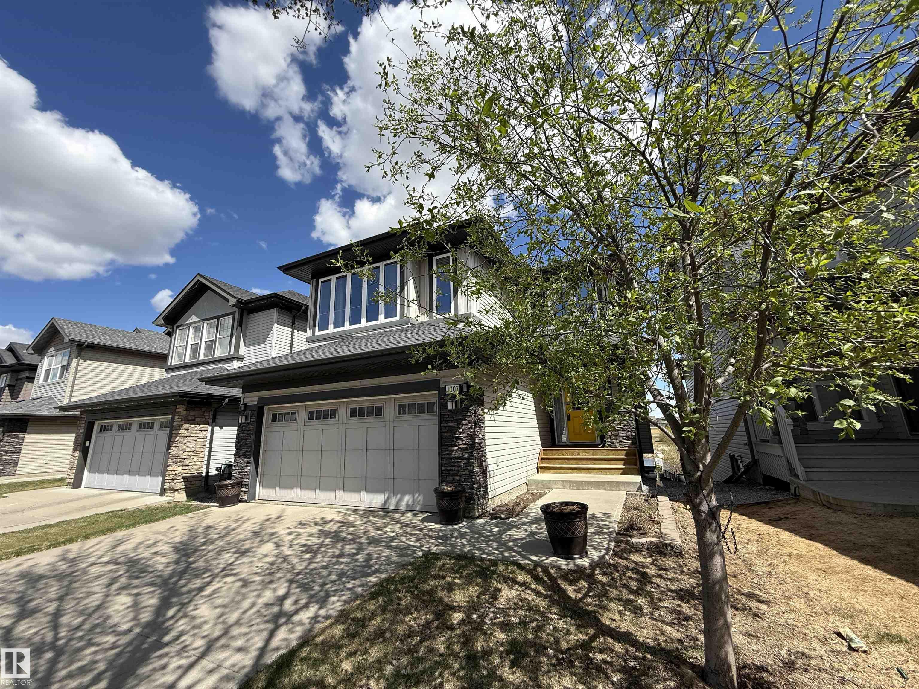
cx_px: 460
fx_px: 372
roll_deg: +1.5
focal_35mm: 14
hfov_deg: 102.1
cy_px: 344
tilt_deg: +13.1
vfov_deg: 85.7
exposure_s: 1/1399
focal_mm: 2.22
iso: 50
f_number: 2.2
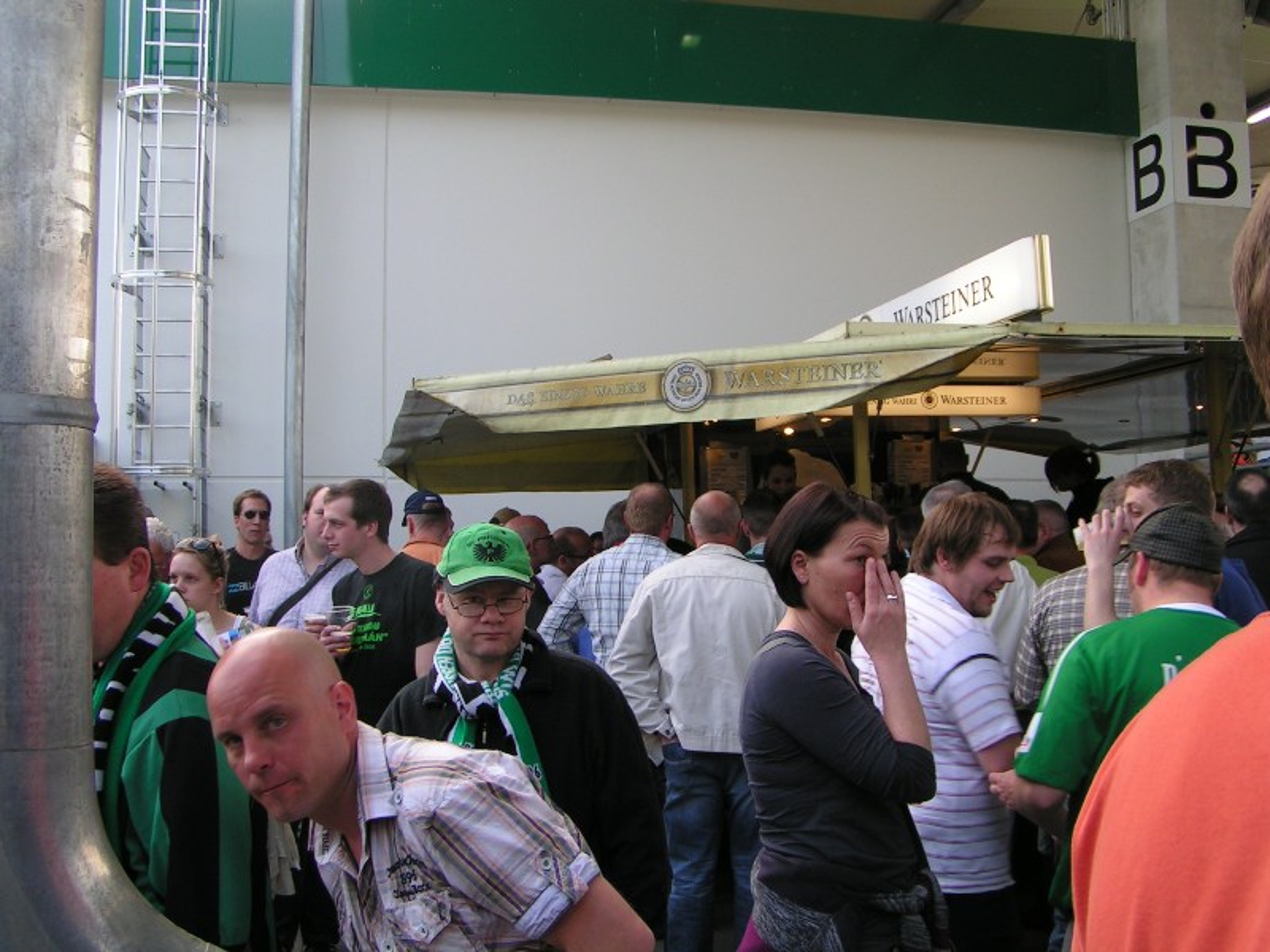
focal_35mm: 38
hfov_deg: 49.0
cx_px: 635
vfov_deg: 37.7
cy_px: 476
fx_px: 1394
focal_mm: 5.8
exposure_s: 1/80
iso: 50
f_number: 4
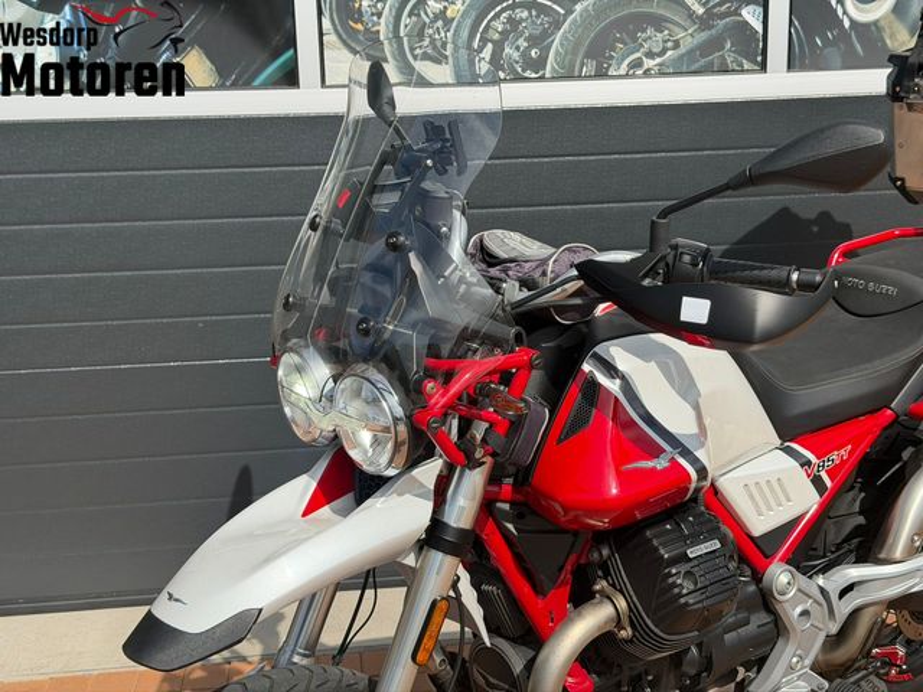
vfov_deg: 30.3
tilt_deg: -14.3
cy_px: 346
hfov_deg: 39.7
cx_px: 462
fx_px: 1280
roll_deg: +0.8
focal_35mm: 48
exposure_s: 1/6536
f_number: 1.78
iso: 100
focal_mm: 6.76
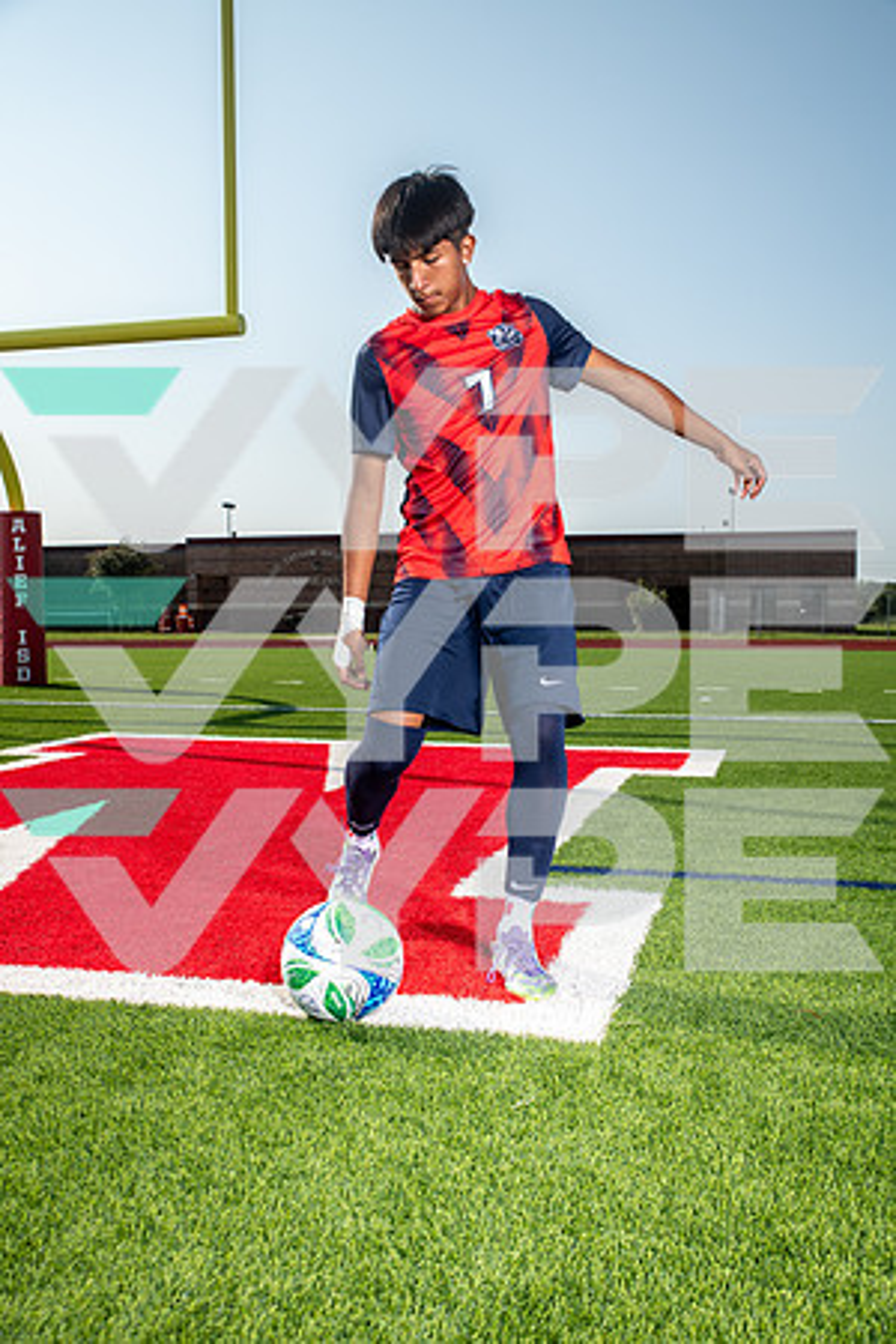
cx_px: 448
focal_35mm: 34
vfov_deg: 55.8
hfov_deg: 38.9
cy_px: 672
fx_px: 1269
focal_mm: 34
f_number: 6.3
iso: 100
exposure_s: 1/400
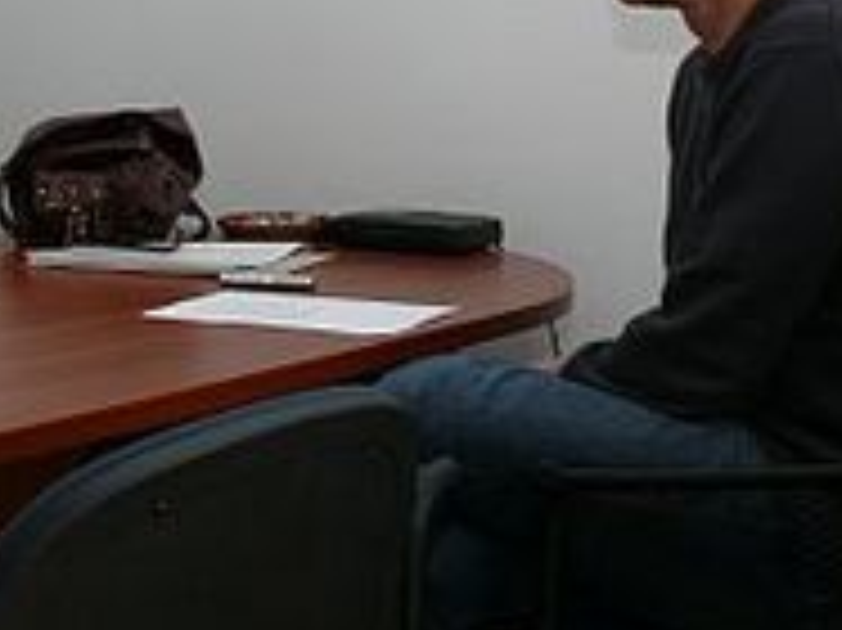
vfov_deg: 19.3
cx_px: 0
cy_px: 58
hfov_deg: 24.8
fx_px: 1823
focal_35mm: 75
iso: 100
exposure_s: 1/30
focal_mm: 7.4
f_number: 4
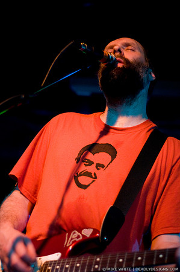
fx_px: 564
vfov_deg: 27.0
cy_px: 136
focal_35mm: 75
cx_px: 90
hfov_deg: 18.1
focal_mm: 50
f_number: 1.8
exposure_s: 1/40
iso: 1000
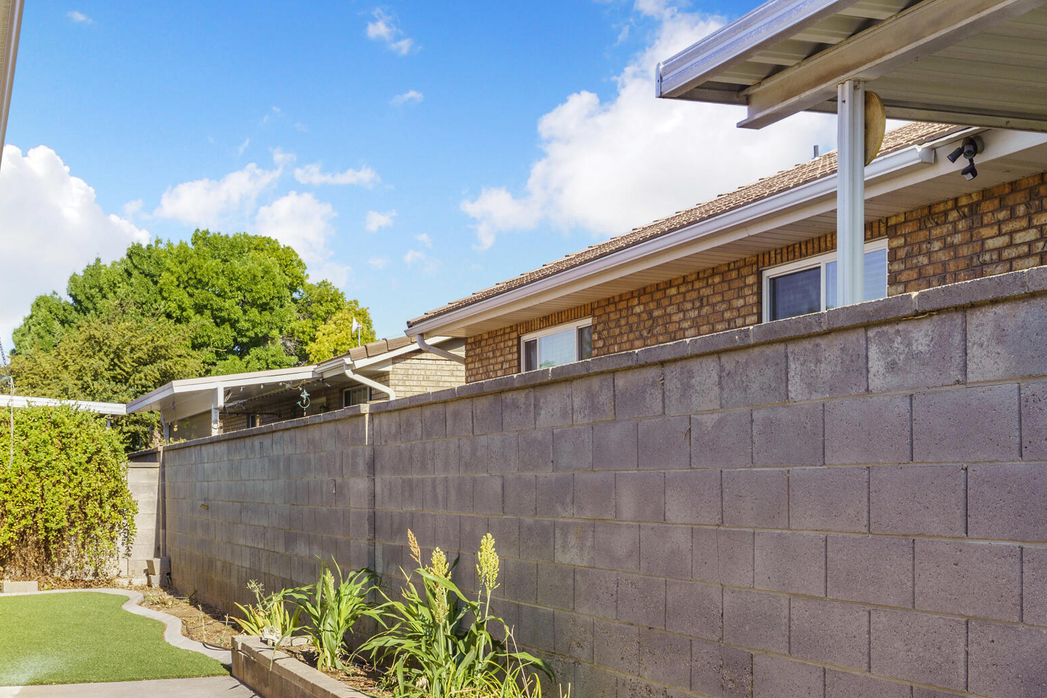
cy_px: 533
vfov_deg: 29.3
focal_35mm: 45
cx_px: 476
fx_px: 1309
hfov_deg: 43.6
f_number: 9
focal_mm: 28
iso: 200
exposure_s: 1/250
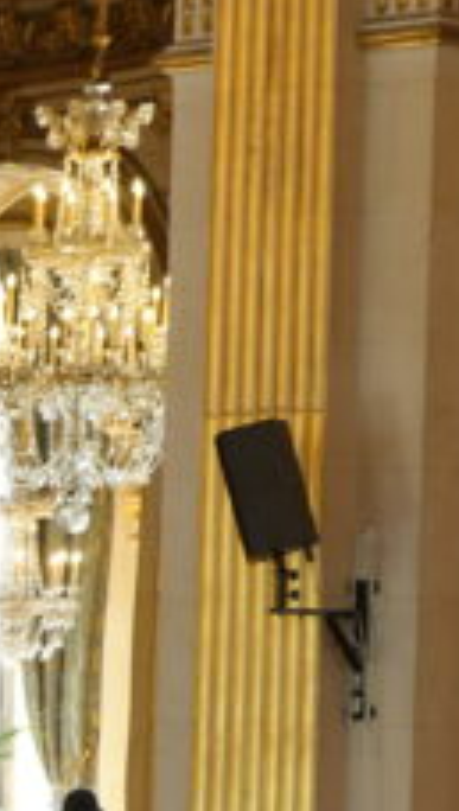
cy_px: 1065
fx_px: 4653
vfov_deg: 9.8
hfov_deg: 5.4
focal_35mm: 216
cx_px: -726
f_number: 4.5
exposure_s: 1/160
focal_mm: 46
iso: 2000
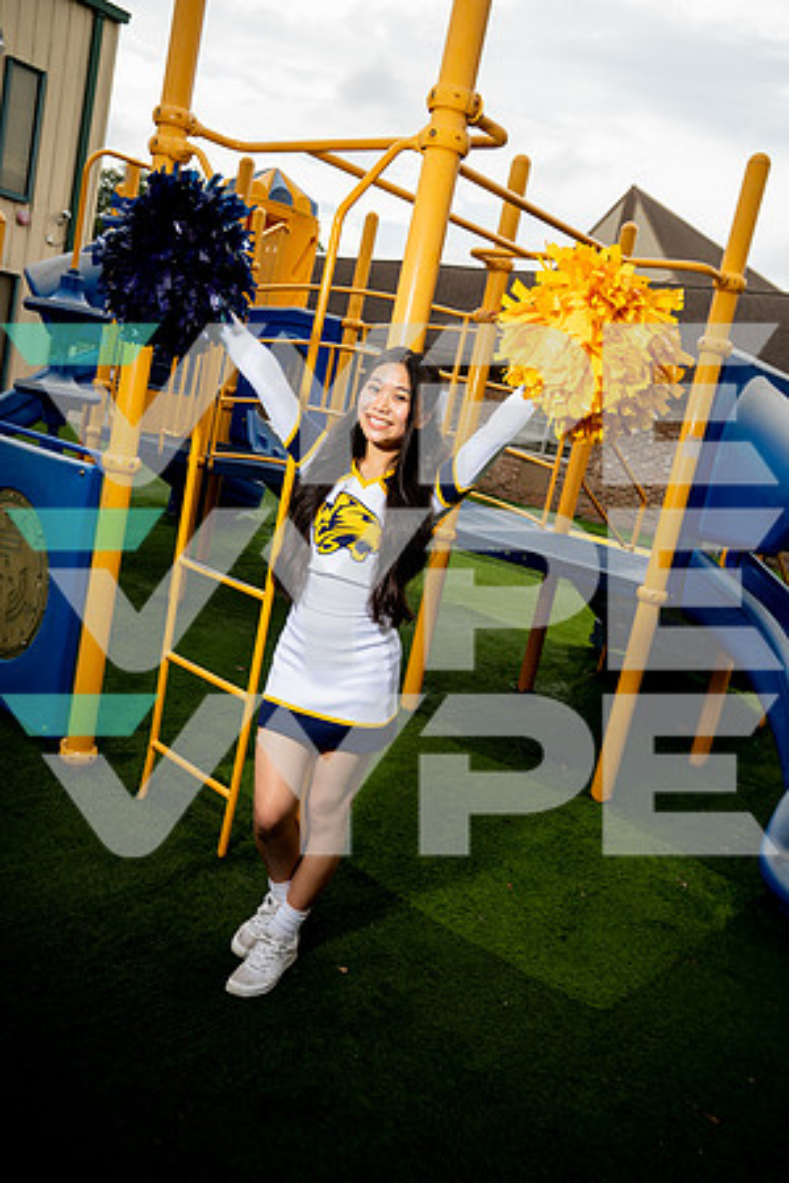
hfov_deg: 45.0
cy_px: 592
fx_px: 953
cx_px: 394
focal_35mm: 29
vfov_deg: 63.7
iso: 100
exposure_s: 1/250
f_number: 5.6
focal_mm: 29
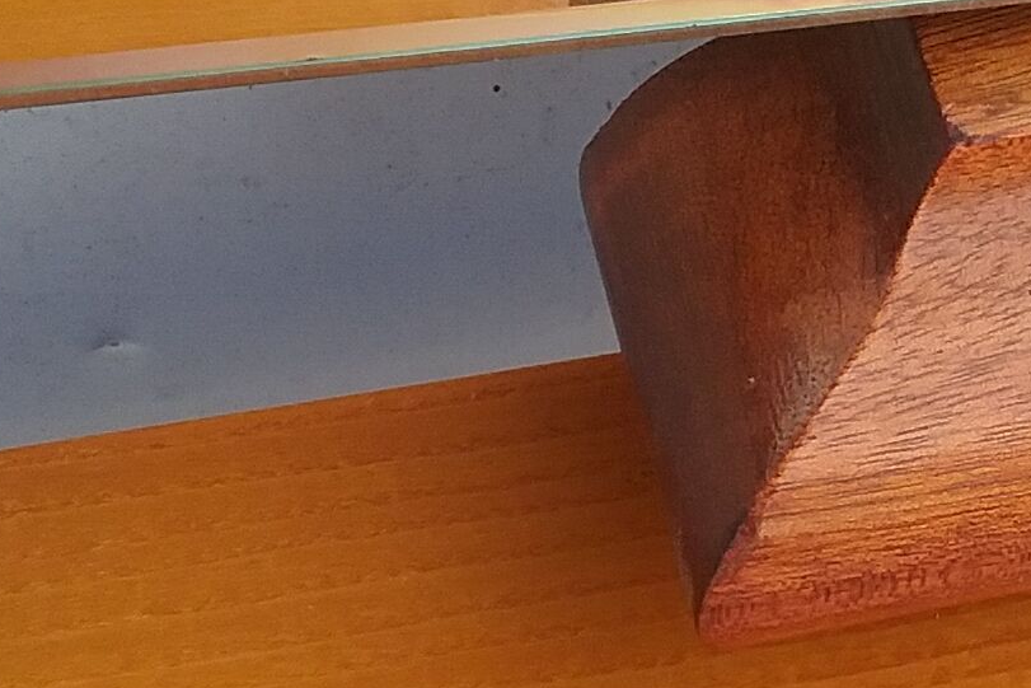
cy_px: 416
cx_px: 932
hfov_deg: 19.5
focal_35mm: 103
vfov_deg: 13.3
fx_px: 2950
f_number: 2.2
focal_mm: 3.3
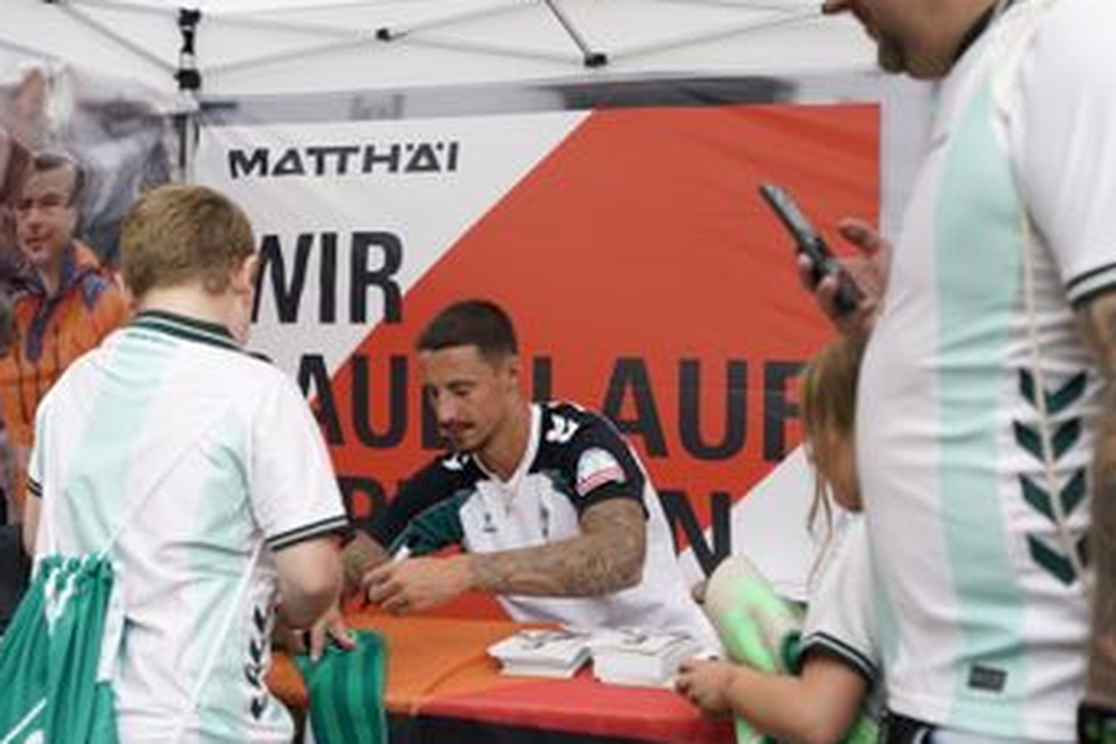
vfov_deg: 32.6
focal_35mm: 41
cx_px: 538
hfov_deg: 47.4
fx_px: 1271
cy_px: 413
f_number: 2.8
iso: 500
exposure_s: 1/500
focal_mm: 35
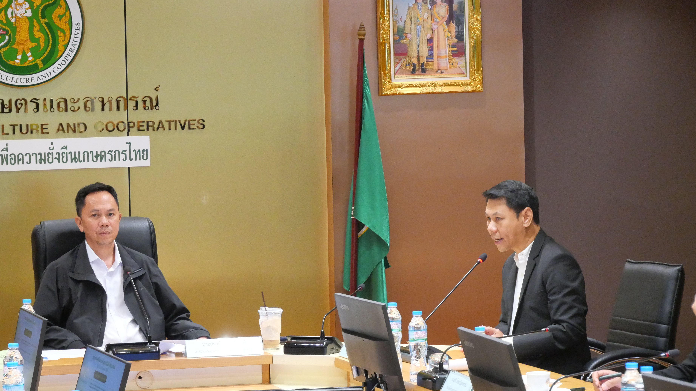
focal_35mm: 131
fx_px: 2418
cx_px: 348
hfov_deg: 16.4
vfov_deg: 9.3
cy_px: 181
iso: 3200
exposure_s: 1/50
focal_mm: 60
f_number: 5.6
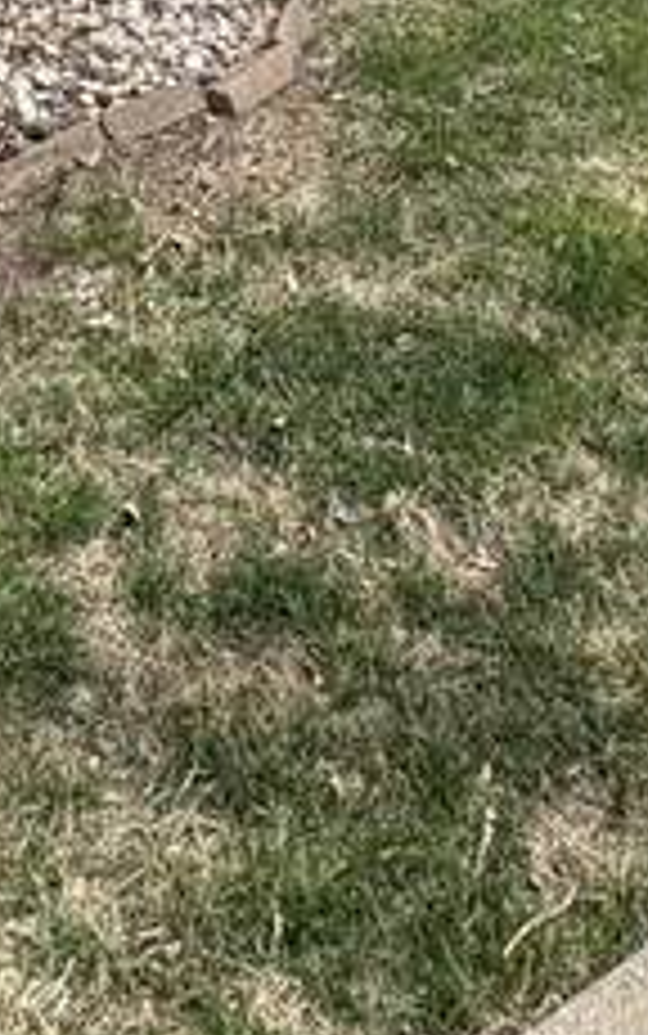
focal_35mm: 62
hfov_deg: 20.8
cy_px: -918
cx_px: 180
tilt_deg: +5.8
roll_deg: -0.8
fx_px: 1750
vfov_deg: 20.5
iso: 64
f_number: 2.2
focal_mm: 2.22
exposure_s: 1/1143
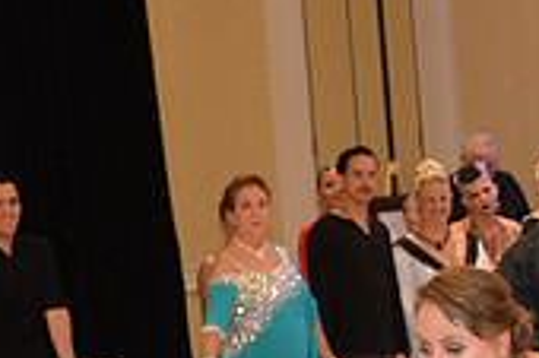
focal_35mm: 239
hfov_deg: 8.5
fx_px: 3575
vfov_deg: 5.7
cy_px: 527
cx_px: 612
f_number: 5
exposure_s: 1/250
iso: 2500
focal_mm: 70
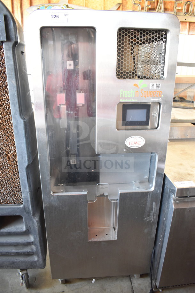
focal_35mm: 27
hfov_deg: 47.9
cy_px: 146
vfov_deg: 67.4
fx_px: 219
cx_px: 98
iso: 1400
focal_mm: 18
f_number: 3.5
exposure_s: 1/30
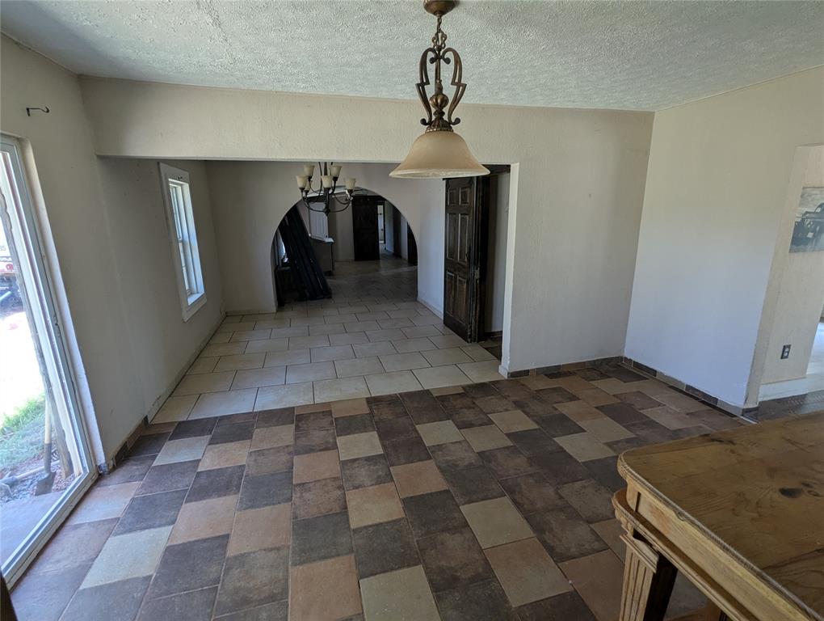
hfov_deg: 94.4
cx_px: 412
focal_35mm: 16
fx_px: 381
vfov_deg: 78.2
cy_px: 310
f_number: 2.2
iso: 59
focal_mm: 2.35
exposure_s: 1/49.2
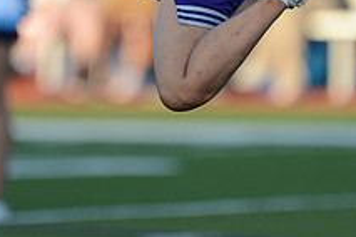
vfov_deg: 1.2
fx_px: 11480
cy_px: -20
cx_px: 120
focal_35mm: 1161
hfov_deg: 1.8
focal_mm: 550
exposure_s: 1/2500
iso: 800
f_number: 4
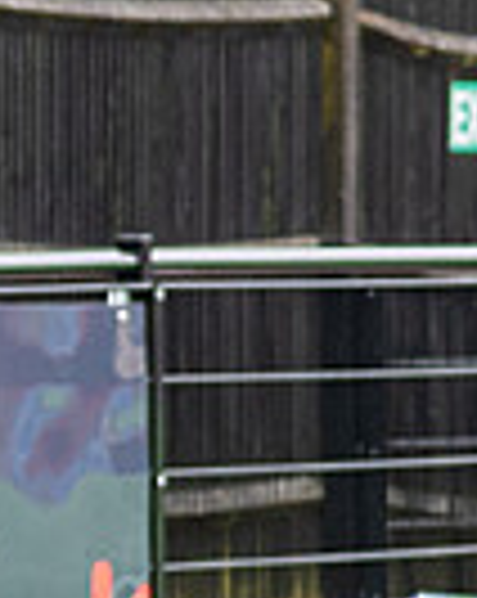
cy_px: 506
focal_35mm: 935
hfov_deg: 1.6
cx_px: 934
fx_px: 16538
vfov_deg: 2.1
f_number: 4
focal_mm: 98
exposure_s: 1/320
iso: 1000
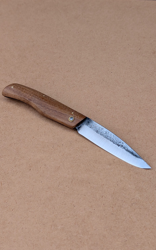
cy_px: 126
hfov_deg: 24.4
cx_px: 72
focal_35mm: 53
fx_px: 361
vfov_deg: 38.2
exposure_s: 1/524
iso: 19
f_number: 1.68
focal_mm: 6.9
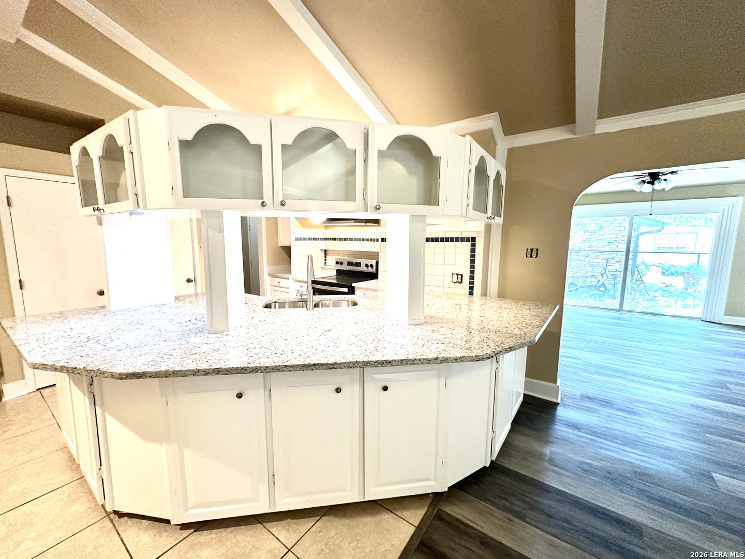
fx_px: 301
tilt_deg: -7.1
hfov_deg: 102.1
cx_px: 372
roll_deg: +0.2
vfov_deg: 85.7
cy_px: 280
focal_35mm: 14
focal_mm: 2.22
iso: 250
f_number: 2.2
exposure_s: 1/60
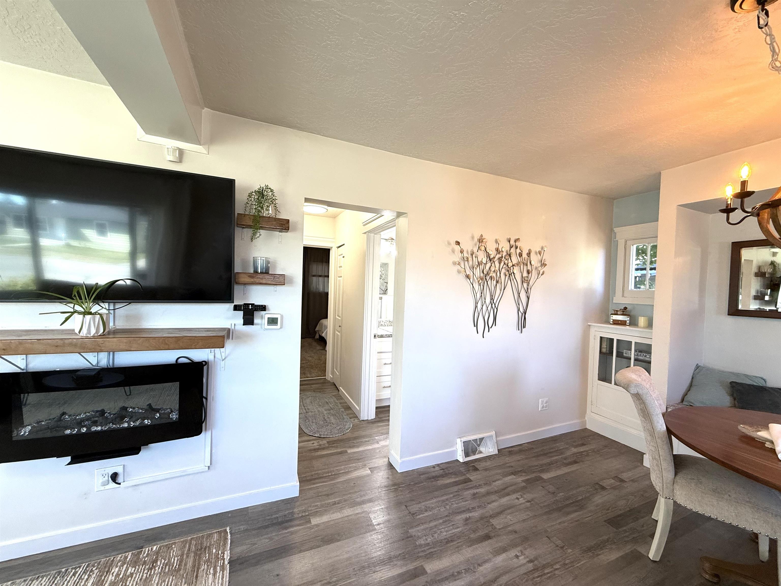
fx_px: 316
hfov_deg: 102.1
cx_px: 390
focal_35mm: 14
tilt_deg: -0.3
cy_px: 293
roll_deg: -1.6
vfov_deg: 85.7
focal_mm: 2.22
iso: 125
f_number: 2.2
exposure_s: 1/120
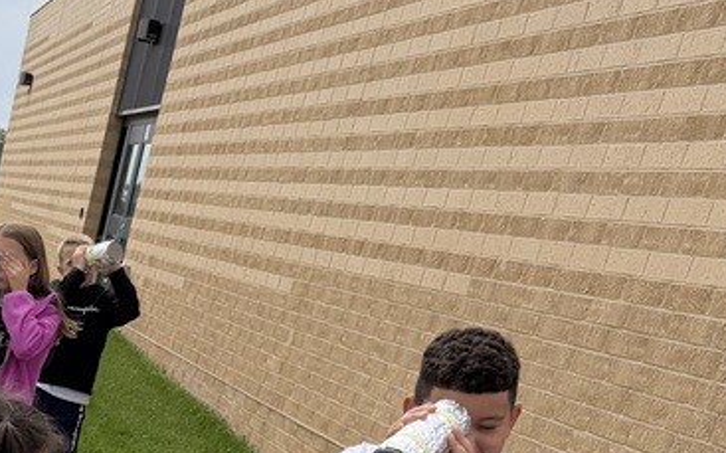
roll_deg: -14.2
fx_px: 1404
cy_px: 740
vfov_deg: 16.2
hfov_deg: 27.2
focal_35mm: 71
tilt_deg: -20.5
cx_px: -14
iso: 80
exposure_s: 1/5319
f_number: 1.78
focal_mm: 6.76
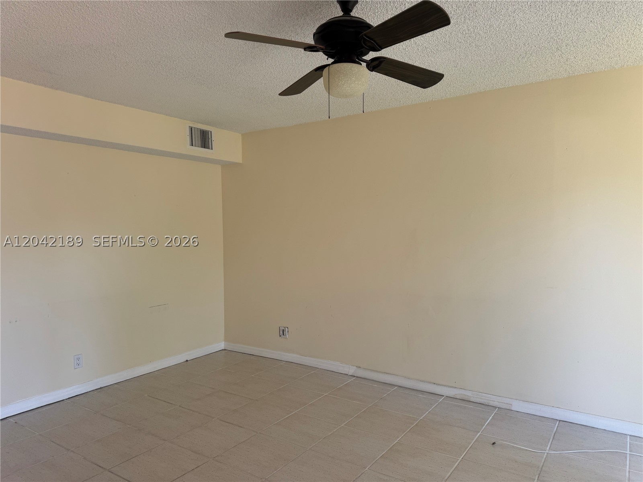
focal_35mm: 24
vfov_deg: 56.8
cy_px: 241
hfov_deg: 71.6
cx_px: 322
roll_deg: +0.5
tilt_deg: -2.5
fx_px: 446
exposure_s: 1/121
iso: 64
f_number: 1.78
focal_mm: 6.76
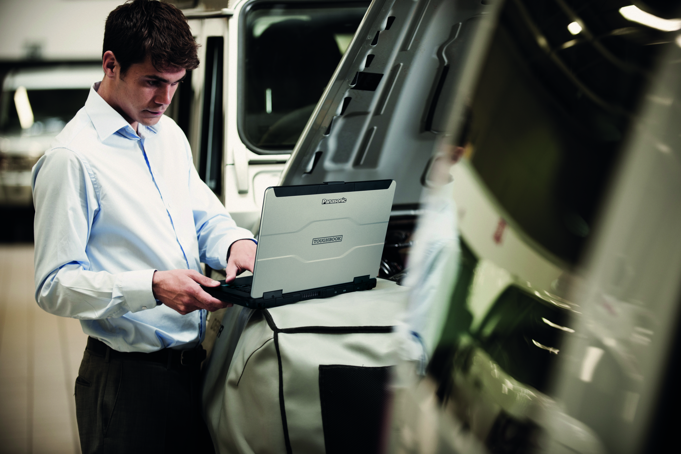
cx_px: 340
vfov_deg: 11.8
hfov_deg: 17.6
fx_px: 2194
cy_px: 227
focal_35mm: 116
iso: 250
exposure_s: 1/80
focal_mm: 116
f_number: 2.8
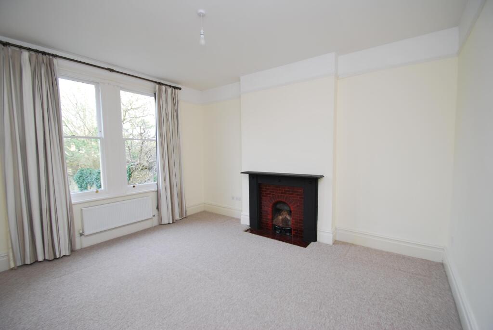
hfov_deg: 100.3
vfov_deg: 77.5
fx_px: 206
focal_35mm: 15
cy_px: 165
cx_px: 246
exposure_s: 1/50
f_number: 3.5
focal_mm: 10
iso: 200
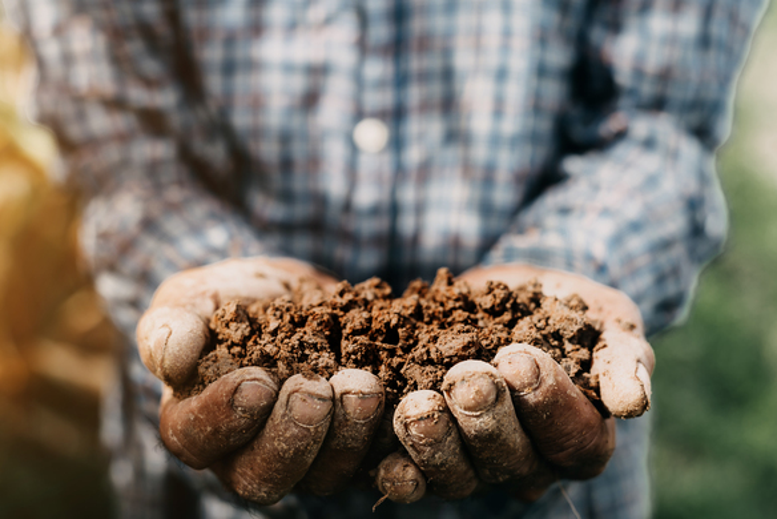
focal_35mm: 50
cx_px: 388
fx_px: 1080
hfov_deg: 39.6
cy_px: 260
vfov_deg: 27.0
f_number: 3.5
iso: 100
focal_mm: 50
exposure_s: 1/400
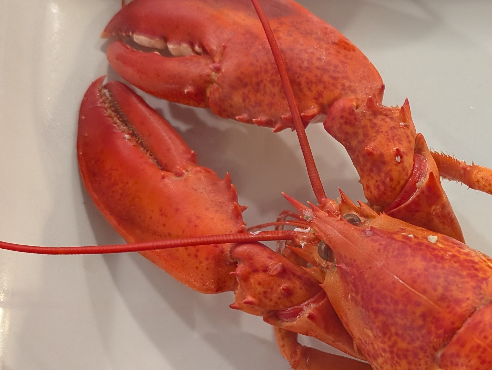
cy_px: 256
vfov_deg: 28.4
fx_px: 726
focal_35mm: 51
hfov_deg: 35.6
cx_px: 427
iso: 377
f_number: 1.68
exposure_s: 1/60
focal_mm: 6.9
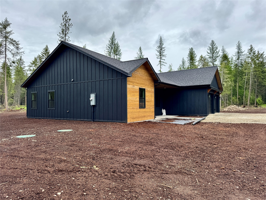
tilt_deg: +0.8
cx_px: 133
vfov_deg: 56.8
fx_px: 184
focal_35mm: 24
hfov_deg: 71.6
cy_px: 100
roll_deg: +0.0
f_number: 1.78
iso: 80
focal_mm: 6.76
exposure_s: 1/2506
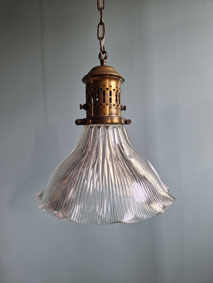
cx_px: 106
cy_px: 142
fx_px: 189
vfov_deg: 73.9
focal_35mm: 23
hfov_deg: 58.9
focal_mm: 5.4
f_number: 1.8
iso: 100
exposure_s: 1/180
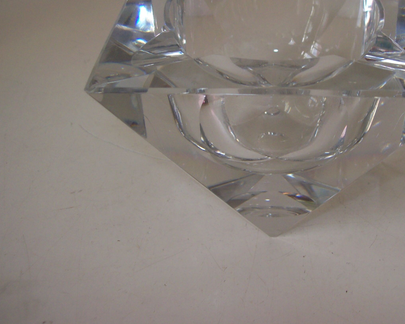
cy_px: 117
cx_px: 264
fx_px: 587
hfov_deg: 37.7
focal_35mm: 49
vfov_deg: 30.7
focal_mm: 6
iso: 80
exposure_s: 1/64
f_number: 2.7
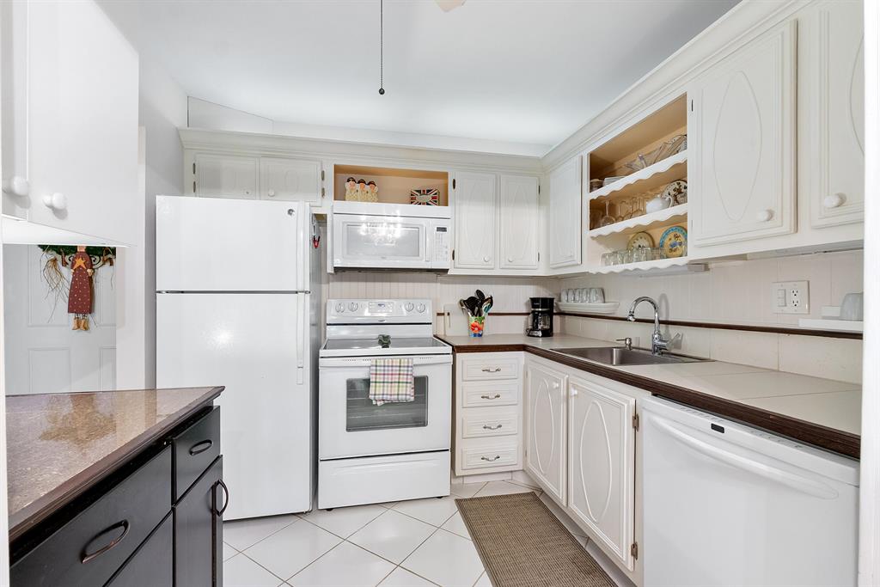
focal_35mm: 15
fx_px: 367
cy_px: 294
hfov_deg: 100.4
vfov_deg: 77.3
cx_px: 440
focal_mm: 10
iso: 800
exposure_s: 1/10
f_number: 7.1
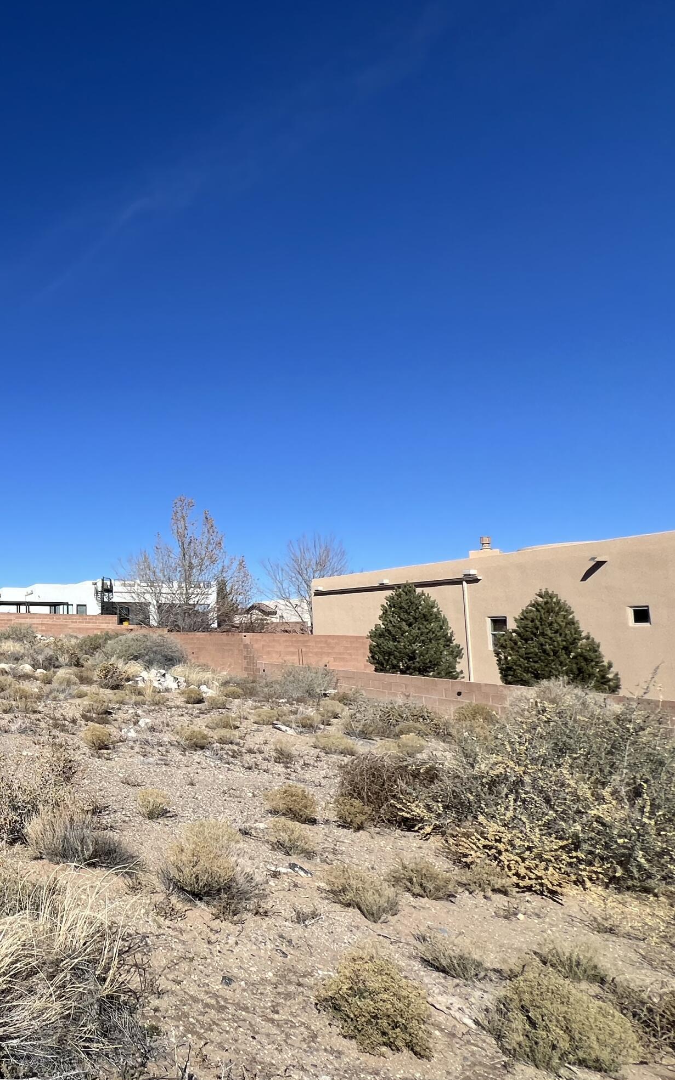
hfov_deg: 41.3
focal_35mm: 21
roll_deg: -1.8
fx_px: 618
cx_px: -117
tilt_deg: +5.3
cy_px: 564
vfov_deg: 82.2
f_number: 1.8
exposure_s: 1/2597
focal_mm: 1.57
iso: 32
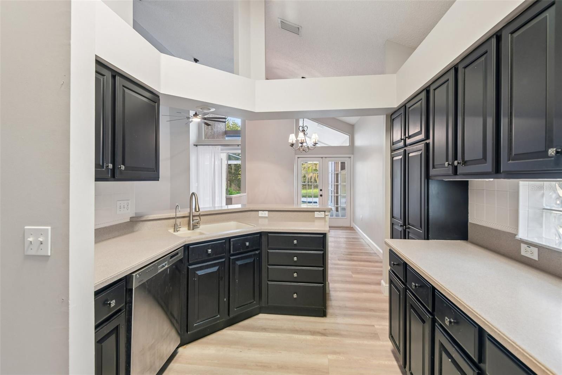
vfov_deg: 73.7
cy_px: 188
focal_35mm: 16
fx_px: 250
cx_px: 281
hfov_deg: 96.7
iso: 400
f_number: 8
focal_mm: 16
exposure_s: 1/8
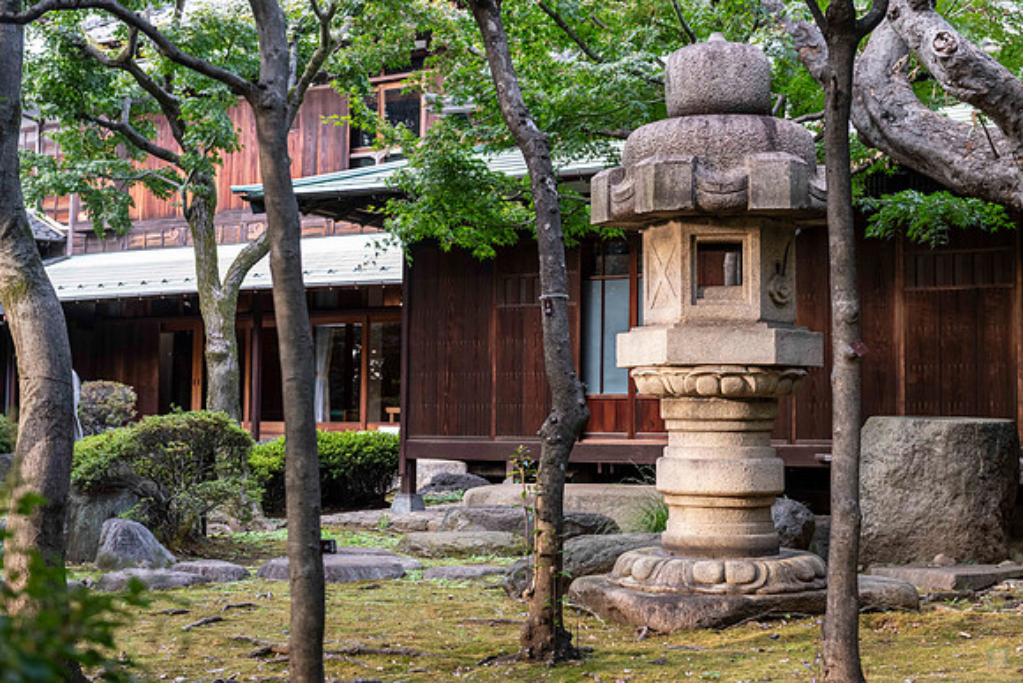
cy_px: 342
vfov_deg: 22.6
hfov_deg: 33.4
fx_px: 1705
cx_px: 512
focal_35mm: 60
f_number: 4.5
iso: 720
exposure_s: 1/125
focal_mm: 60
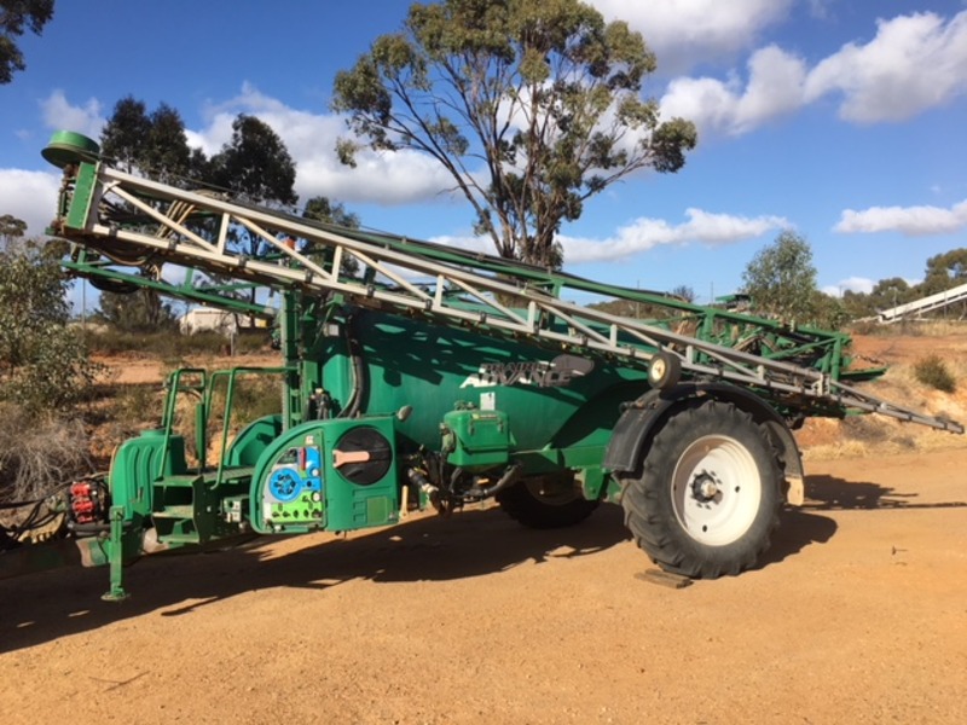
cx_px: 484
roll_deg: +0.2
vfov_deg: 48.2
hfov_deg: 61.7
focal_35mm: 29
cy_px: 362
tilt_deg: -0.3
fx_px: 810
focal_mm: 4.15
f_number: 2.2
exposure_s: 1/1672
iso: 25
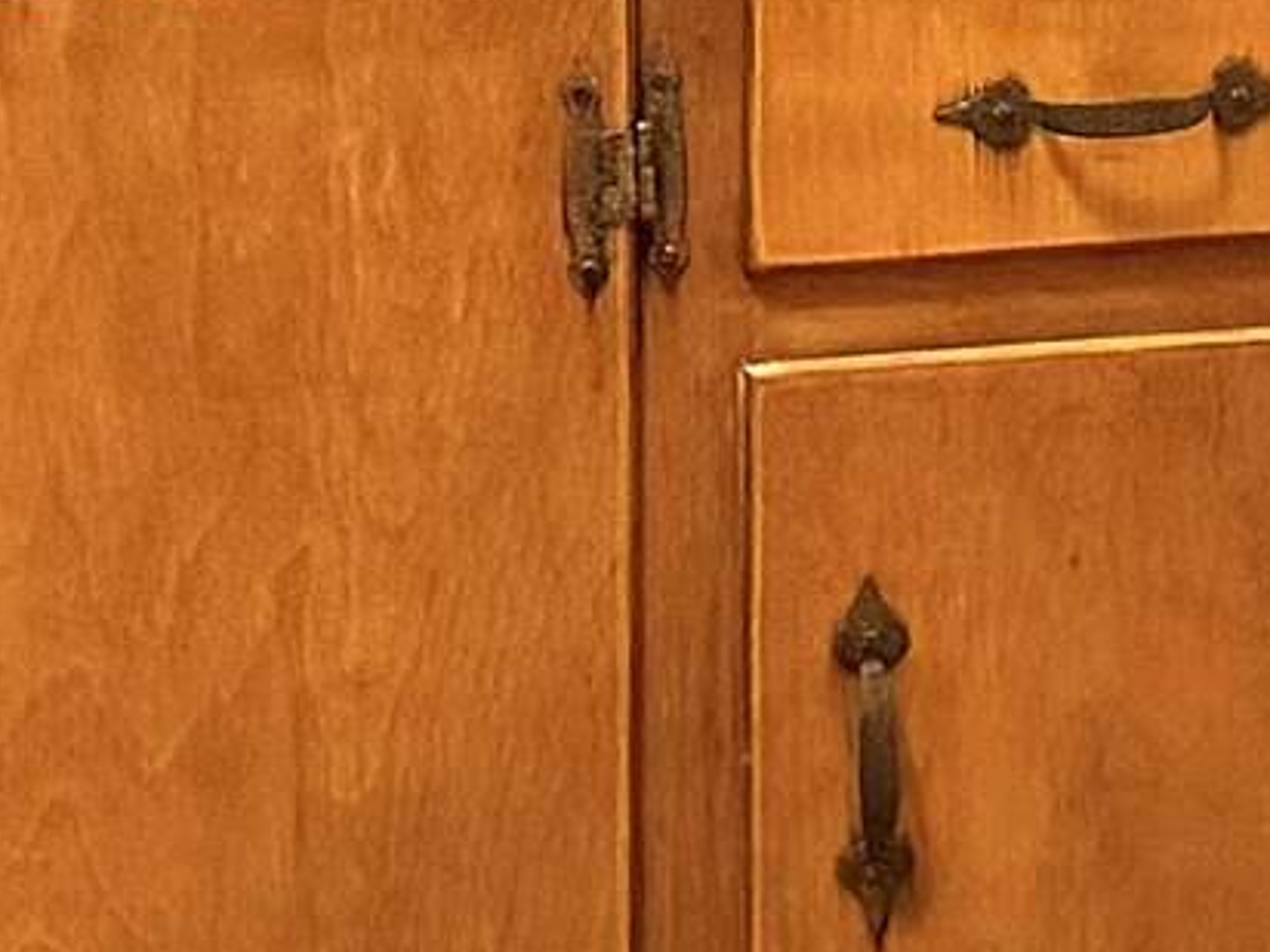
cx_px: 2269
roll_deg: -0.3
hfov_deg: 10.4
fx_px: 6567
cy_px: -810
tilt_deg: -6.4
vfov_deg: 8.0
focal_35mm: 179
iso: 320
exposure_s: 1/120
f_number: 1.78
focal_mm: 6.76
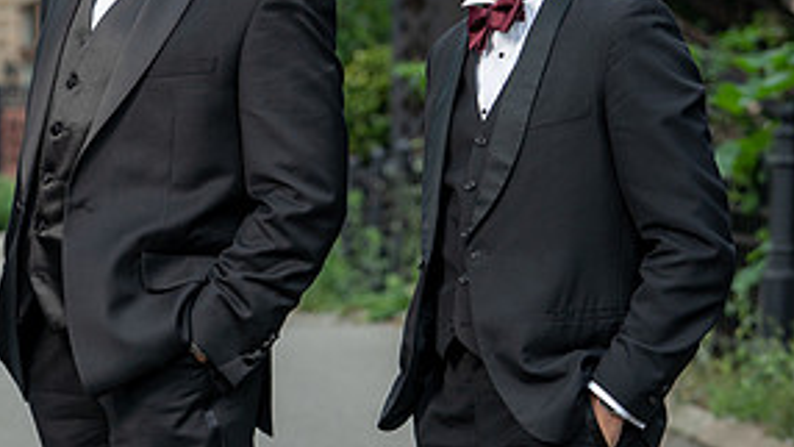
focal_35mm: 174
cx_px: 81
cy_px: 165
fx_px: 3664
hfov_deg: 12.3
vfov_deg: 7.0
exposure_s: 1/250
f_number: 4
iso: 250
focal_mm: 82
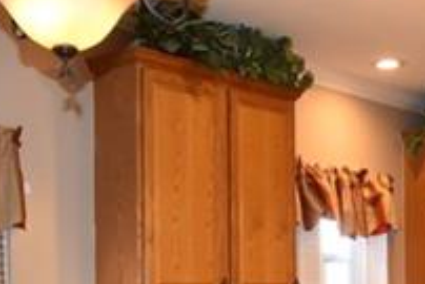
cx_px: 337
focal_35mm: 76
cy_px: 313
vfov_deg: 17.4
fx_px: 898
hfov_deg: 26.2
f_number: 3.5
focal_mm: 10
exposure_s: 1/60
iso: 560
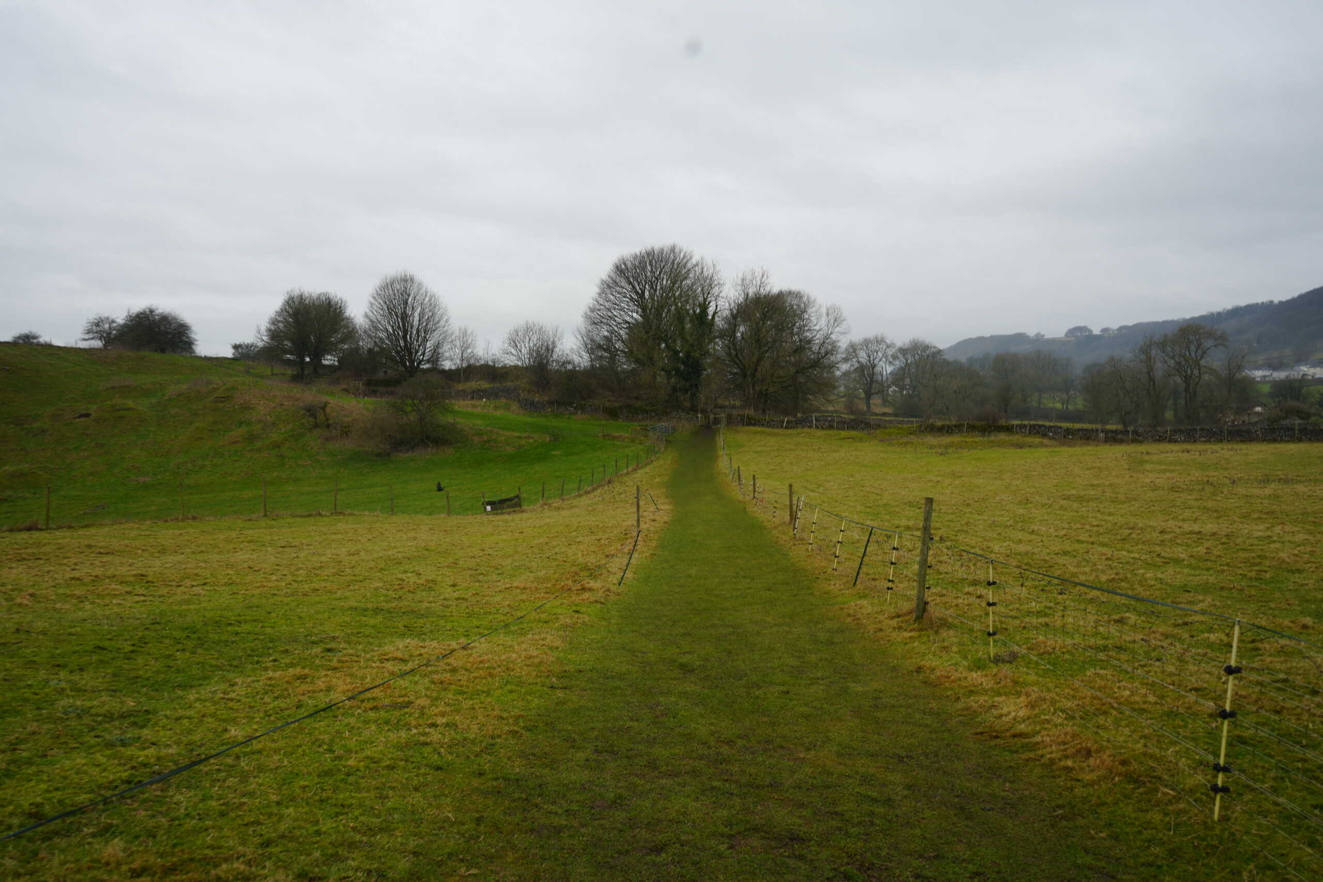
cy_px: 441
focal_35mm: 28
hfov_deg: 65.5
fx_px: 1029
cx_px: 662
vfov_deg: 46.4
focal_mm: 28
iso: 100
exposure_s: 1/100
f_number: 6.3
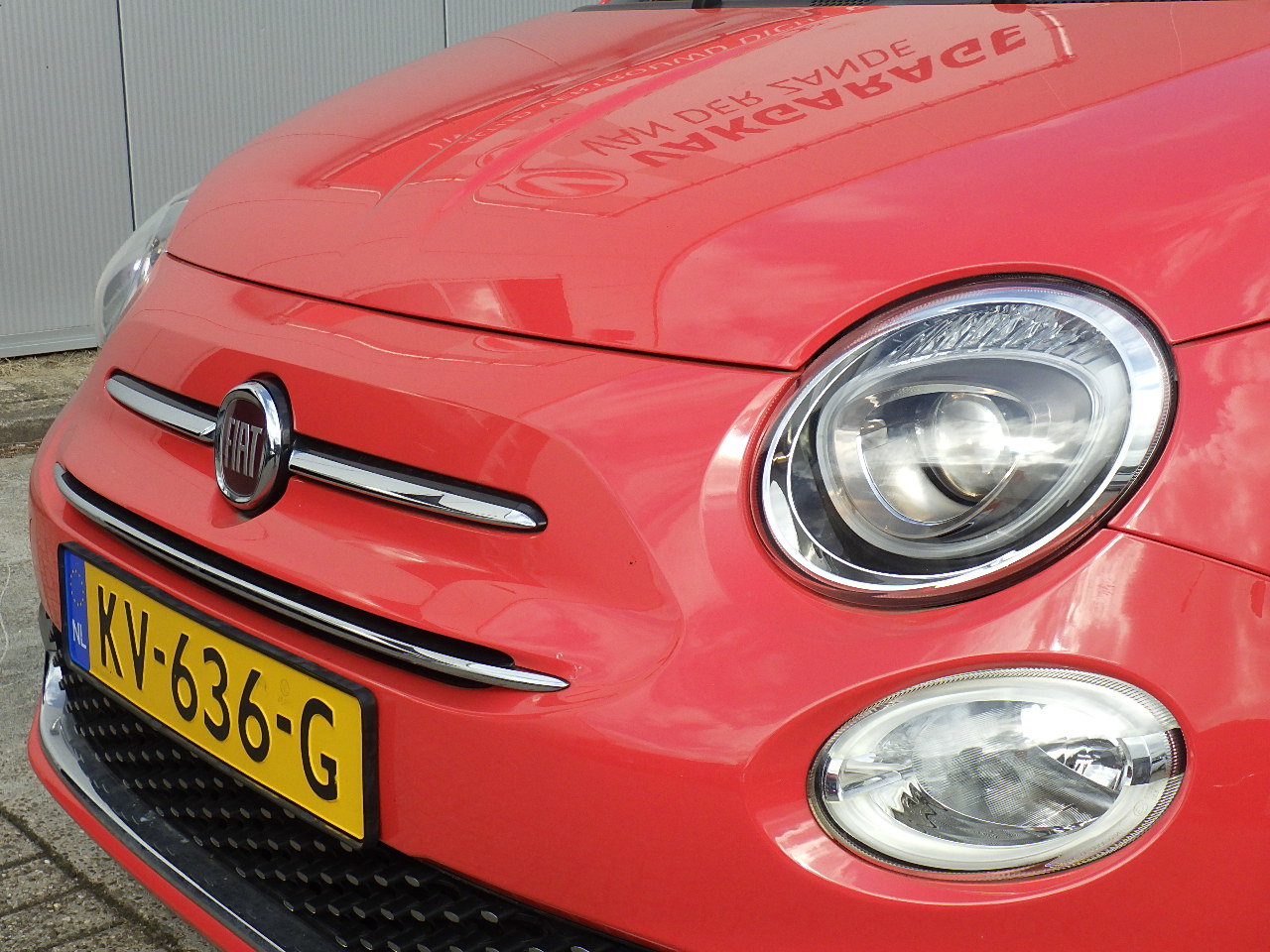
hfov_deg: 37.5
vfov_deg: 28.6
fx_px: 1871
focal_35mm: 51
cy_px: 476
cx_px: 635
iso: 125
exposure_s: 1/320
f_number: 5.3
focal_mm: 9.1
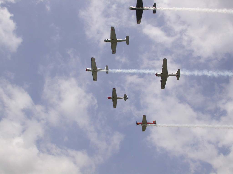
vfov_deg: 37.7
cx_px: 116
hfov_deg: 49.0
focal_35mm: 38
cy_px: 87
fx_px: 256
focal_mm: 7.85
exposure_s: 1/556
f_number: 7.5
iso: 100
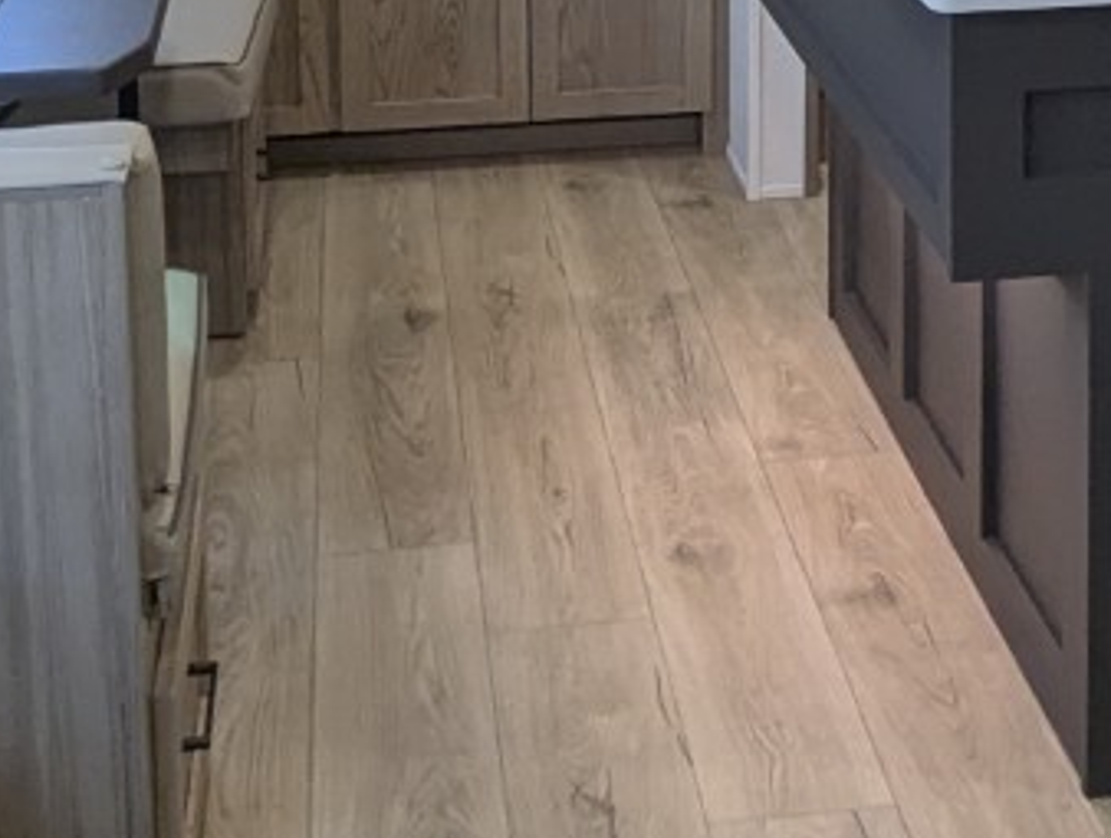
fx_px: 2123
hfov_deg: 29.2
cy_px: -306
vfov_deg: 20.1
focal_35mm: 66
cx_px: 725
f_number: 2.2
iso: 156
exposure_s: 1/139
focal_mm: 2.35
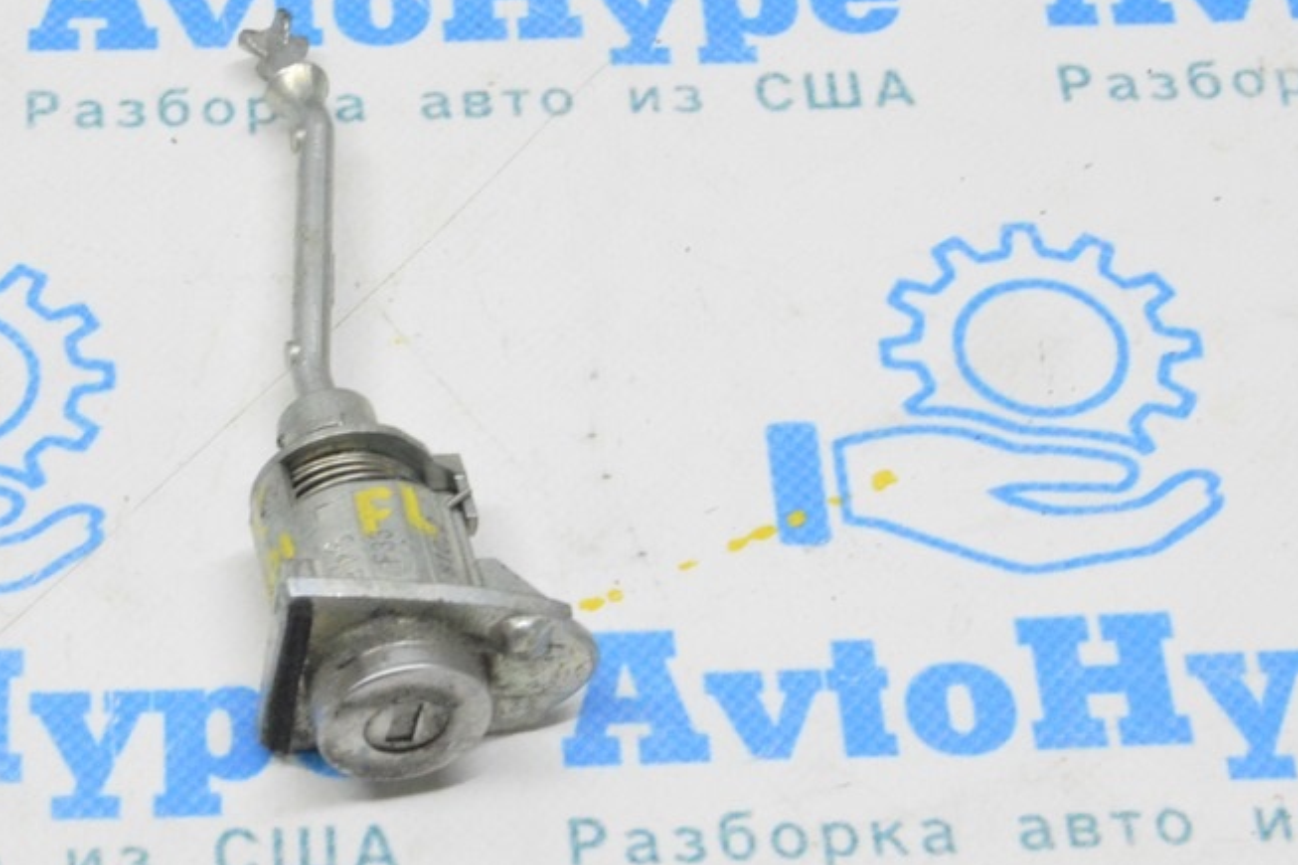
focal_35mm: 106
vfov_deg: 12.9
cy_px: 440
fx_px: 3813
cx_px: 402
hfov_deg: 19.2
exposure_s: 1/20
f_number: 20
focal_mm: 45
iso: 6400
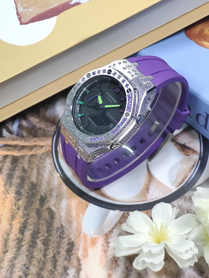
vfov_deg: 30.2
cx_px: 115
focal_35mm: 64
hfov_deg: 22.9
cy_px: 114
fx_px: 515
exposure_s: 1/100
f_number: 2.08
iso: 68
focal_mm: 7.55
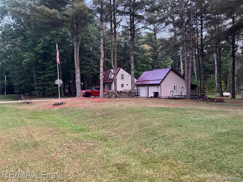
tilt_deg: +0.5
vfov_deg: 53.1
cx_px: 122
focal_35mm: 26
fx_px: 183
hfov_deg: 67.3
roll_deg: +1.3
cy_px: 91
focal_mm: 5.1
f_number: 1.6
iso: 640
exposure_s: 1/40
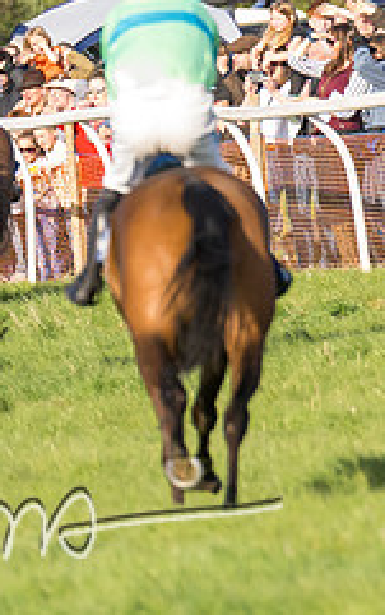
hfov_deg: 1.4
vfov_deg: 2.2
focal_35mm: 964
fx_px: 16155
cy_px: 176
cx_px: -464
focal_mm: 200
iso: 400
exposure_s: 1/1600
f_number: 4
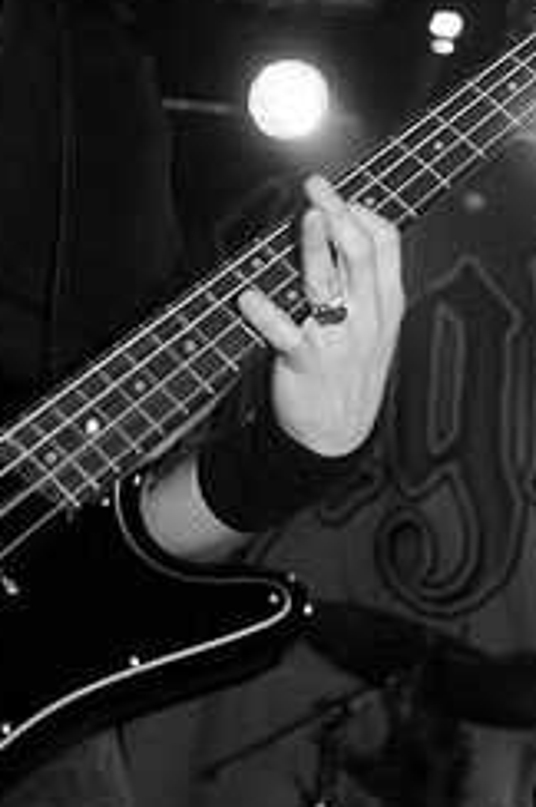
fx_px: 2171
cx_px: 74
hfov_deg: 14.0
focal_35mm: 97
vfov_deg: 20.8
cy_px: 139
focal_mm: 35
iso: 800
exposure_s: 1/50
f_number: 2.8
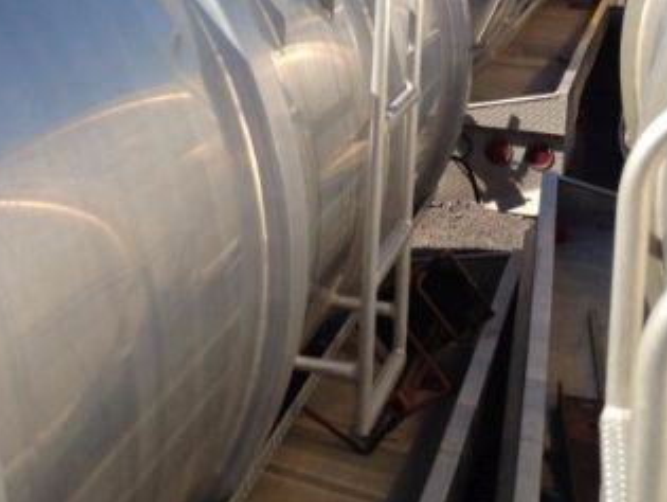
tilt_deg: -13.4
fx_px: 1370
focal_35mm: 71
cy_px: 66
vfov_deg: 20.4
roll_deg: +0.5
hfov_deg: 27.1
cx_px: 203
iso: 50
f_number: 2.4
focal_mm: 4.28
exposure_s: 1/1534
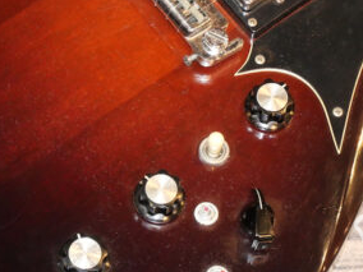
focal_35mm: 180
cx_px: 210
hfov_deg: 11.0
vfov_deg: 8.2
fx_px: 1888
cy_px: 33
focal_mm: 32
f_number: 5.6
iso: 1250
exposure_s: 1/50
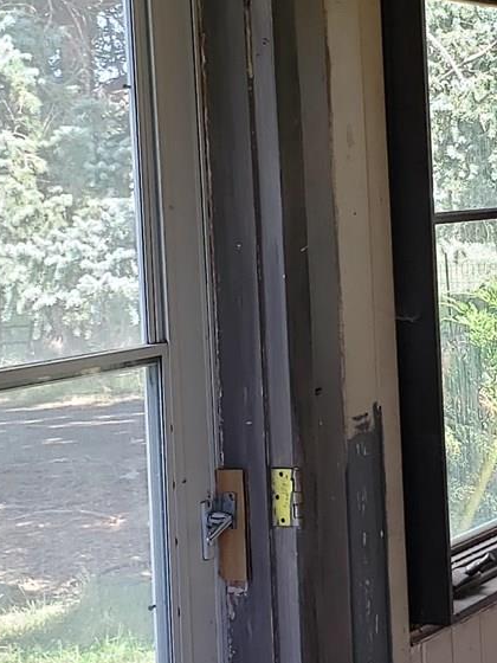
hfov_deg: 13.7
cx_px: 422
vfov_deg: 18.3
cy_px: 245
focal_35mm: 107
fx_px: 2048
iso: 50
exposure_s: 1/78
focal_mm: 4.3
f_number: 2.4
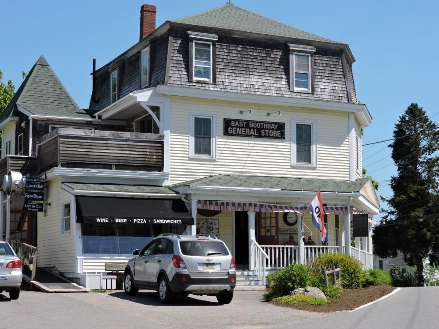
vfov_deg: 19.6
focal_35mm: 75
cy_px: 164
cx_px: 220
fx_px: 951
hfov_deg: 26.0
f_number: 3.9
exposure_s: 1/800
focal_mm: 13.4
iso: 100
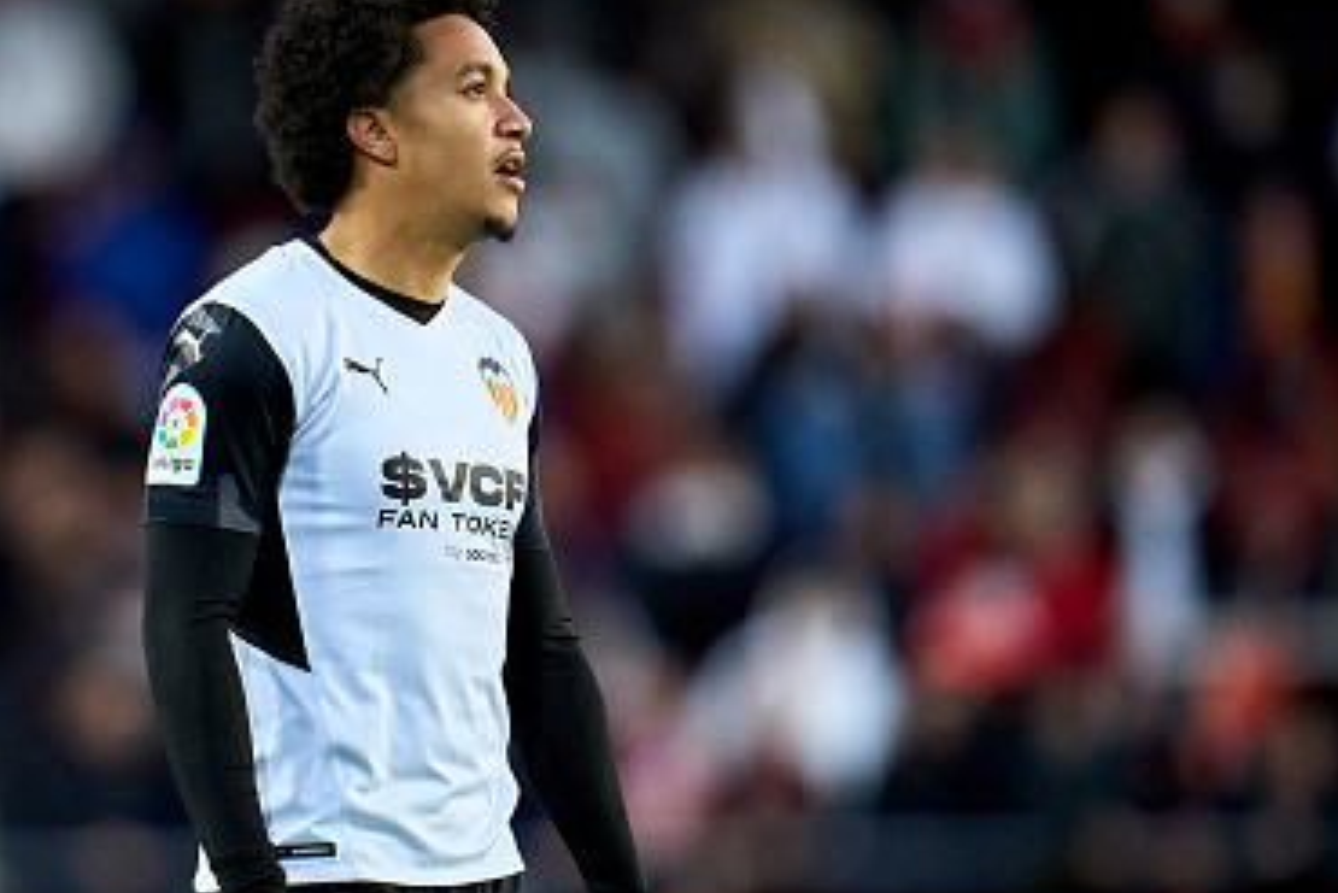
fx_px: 35804
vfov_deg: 1.4
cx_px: 315
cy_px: 437
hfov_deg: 2.1
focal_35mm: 963
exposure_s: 1/1799
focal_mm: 400
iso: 2000
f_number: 2.8
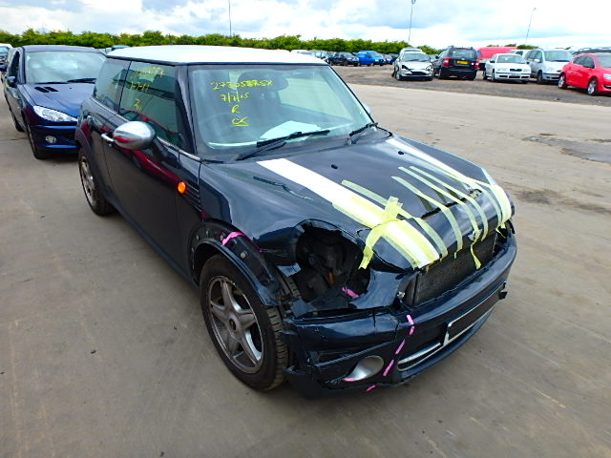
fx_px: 371
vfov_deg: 63.4
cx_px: 306
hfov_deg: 79.0
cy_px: 229
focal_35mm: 21
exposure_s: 1/250
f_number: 3.5
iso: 125
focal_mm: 3.7
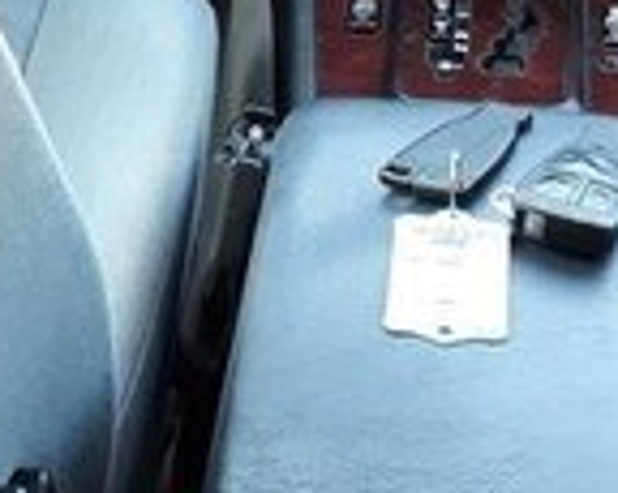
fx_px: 2212
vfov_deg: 12.1
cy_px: -259
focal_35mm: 121
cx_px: 189
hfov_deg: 15.9
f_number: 1.9
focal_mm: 3.6
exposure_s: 1/33
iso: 125
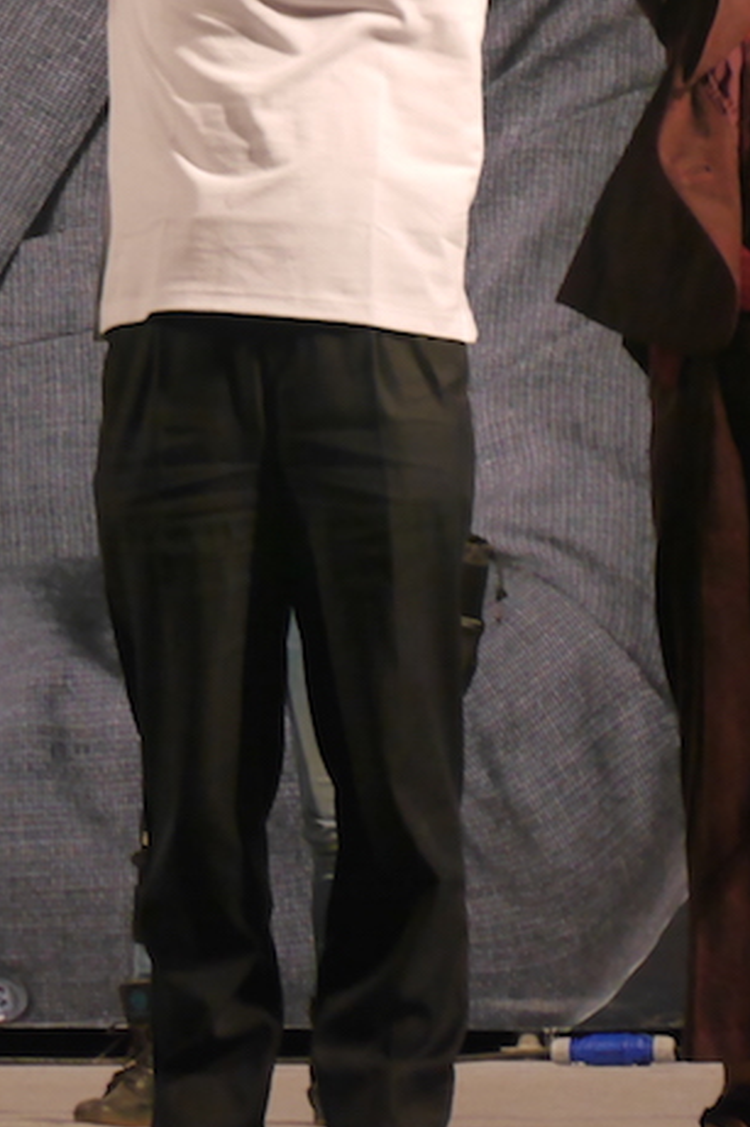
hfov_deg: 7.1
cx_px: 470
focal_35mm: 194
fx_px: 6067
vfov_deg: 10.6
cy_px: 240
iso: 640
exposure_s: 1/80
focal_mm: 42
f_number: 5.6
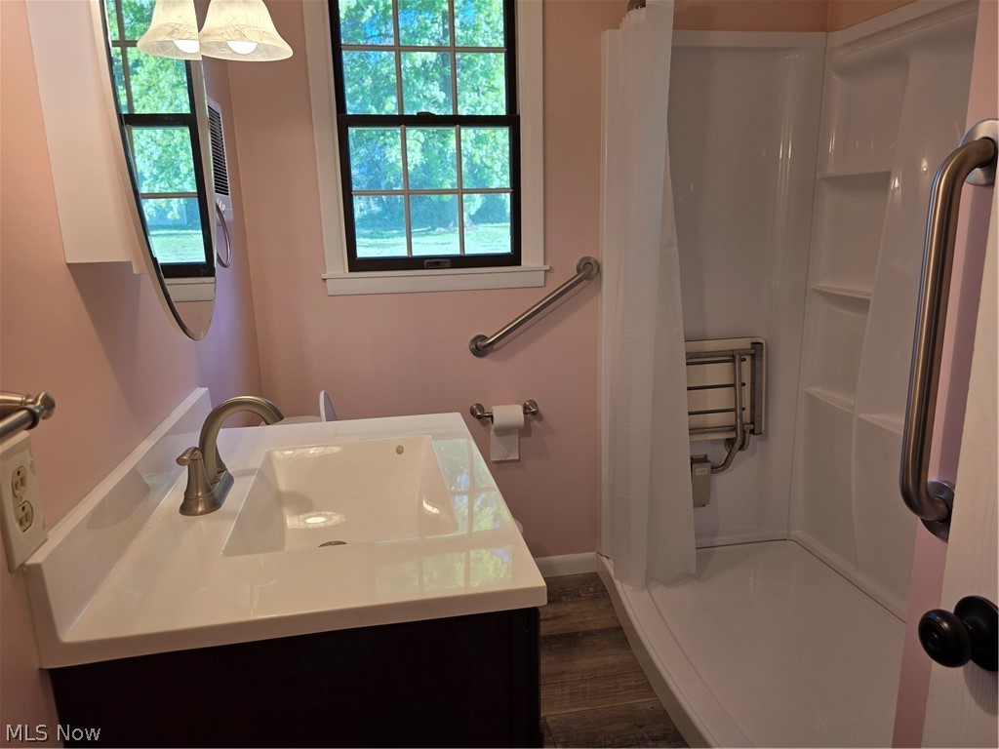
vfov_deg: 58.9
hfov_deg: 73.9
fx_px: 664
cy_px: 374
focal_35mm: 23
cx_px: 500
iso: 64
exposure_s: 1/120
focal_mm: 6.3
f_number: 1.7
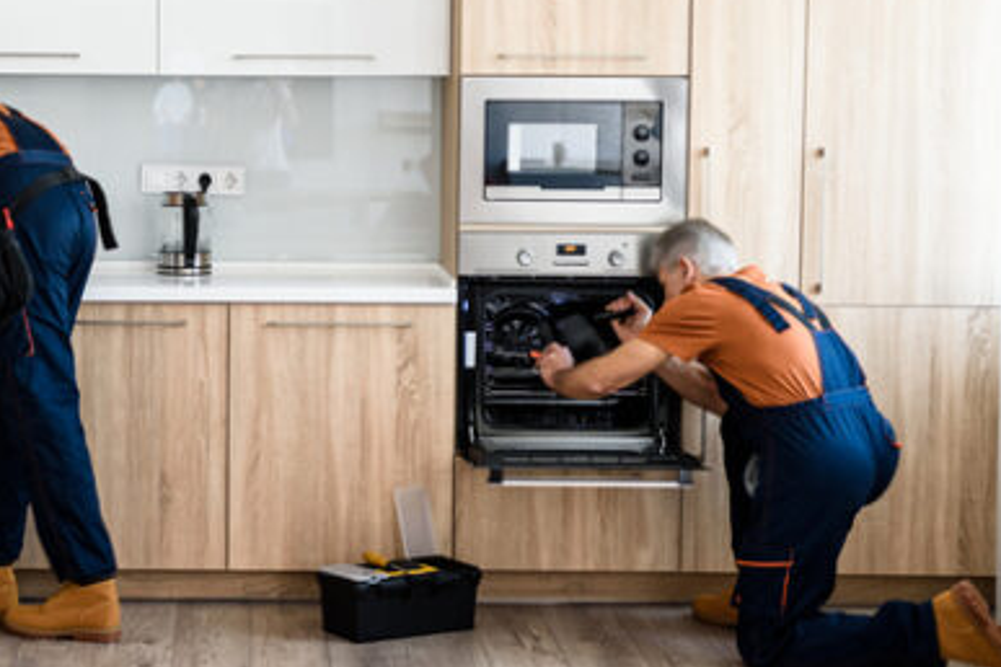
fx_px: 2502
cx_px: 277
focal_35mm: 90
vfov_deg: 15.2
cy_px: 233
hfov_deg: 22.5
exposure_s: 1/125
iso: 640
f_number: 2.5
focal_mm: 50
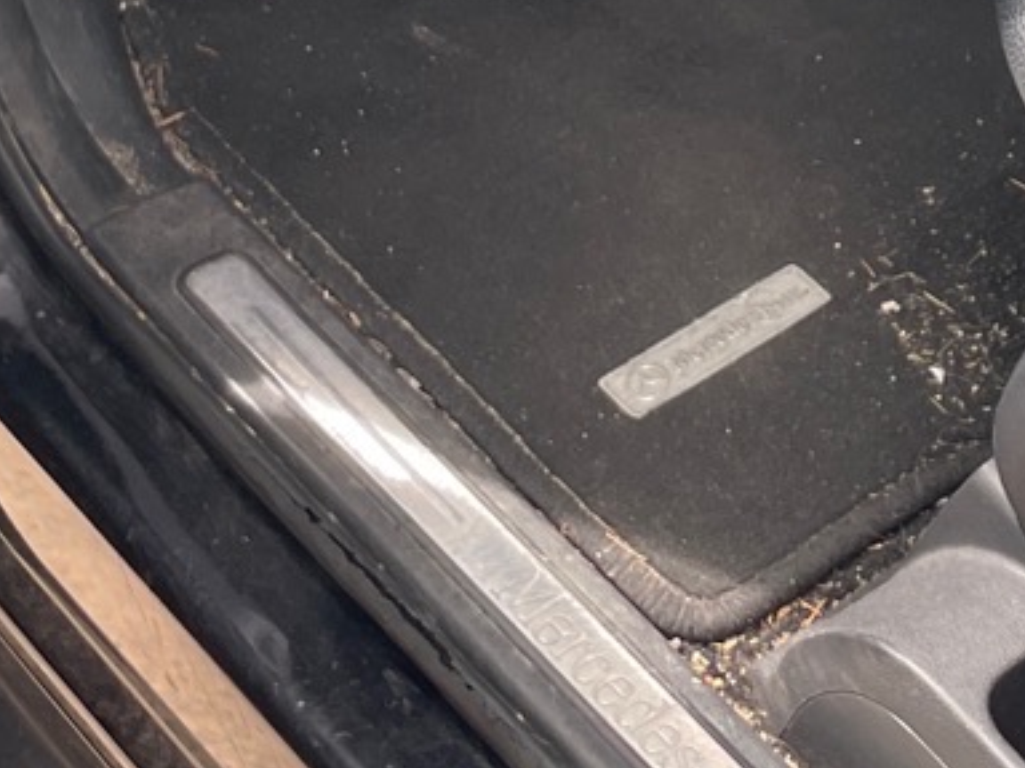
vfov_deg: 11.3
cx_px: 926
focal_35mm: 122
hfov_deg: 15.9
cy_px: -629
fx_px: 3612
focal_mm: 4.2
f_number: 1.6
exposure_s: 1/332
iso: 32
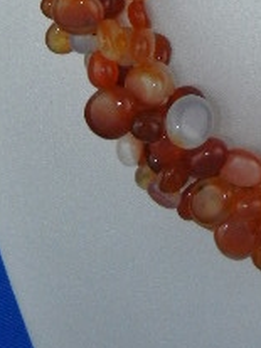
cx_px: 308
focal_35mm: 105
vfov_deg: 17.1
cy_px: -155
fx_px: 1057
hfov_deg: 13.7
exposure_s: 1/30
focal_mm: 6.2
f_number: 7.2
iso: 305
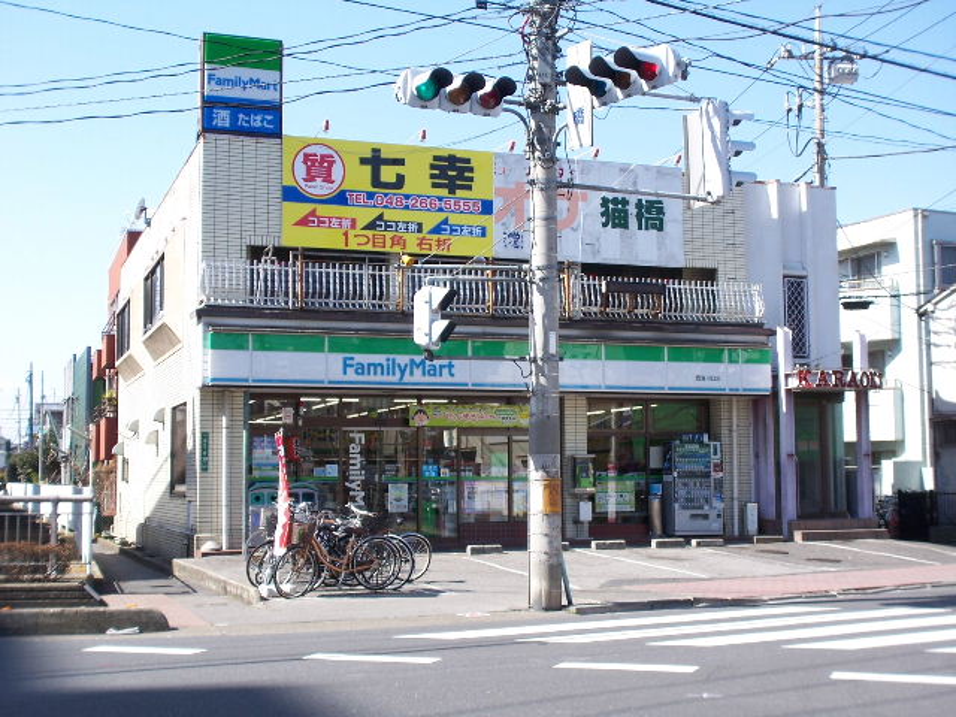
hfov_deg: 38.9
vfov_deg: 29.7
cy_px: 358
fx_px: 1353
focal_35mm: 49
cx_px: 478
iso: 64
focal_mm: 8
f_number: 4
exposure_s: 1/250
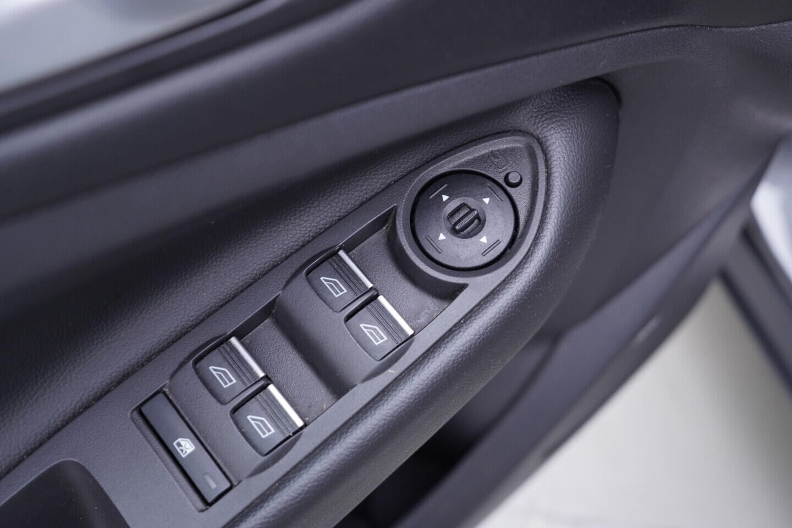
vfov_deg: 36.9
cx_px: 396
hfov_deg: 53.1
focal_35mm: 36
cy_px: 264
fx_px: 792
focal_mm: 24
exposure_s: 1/40
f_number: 2.8
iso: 250
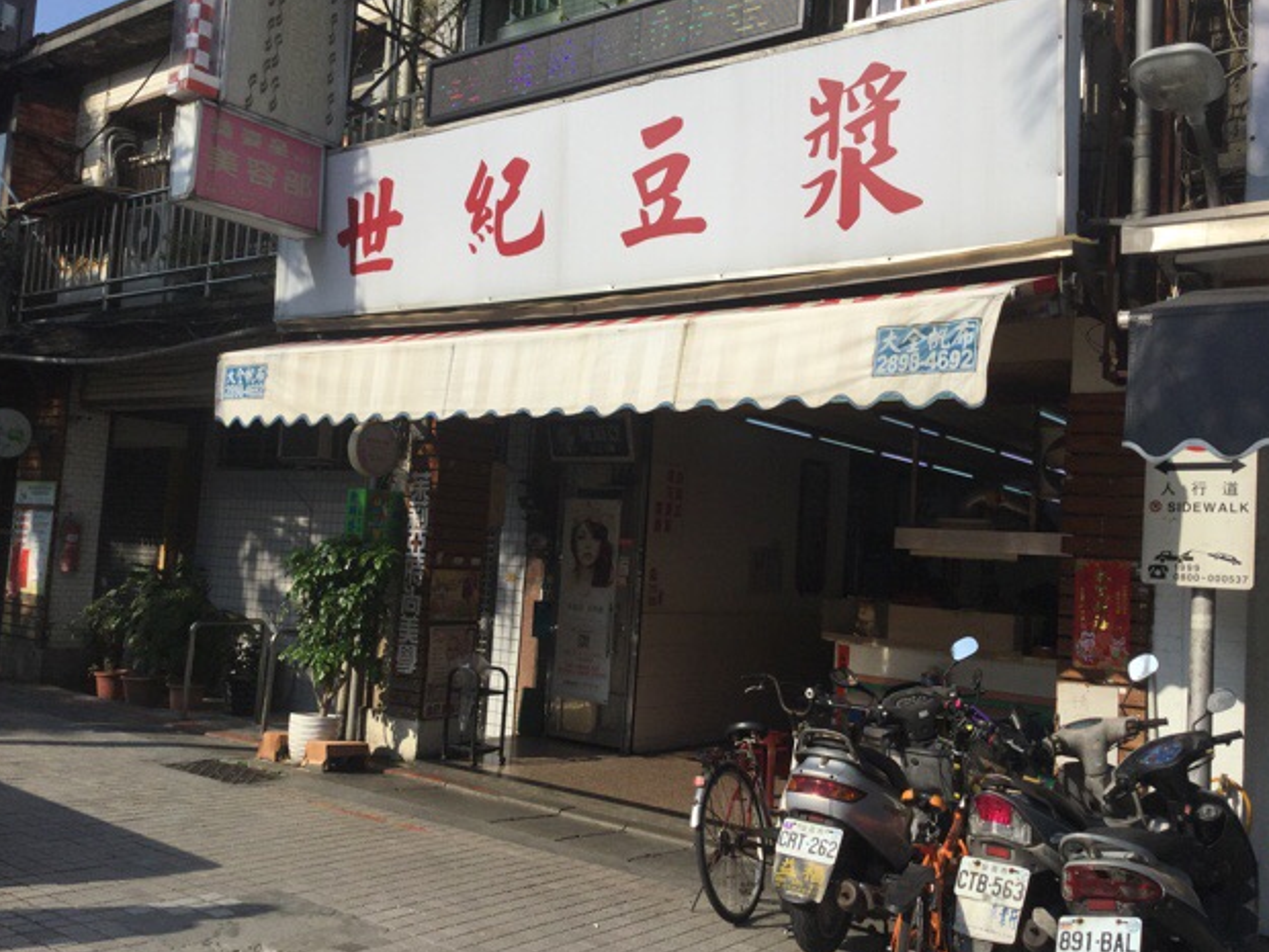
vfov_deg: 44.2
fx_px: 1173
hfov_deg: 56.8
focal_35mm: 32
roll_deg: -5.9
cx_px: 637
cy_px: 475
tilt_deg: +3.4
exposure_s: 1/2331
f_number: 2.4
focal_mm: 3.3
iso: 25
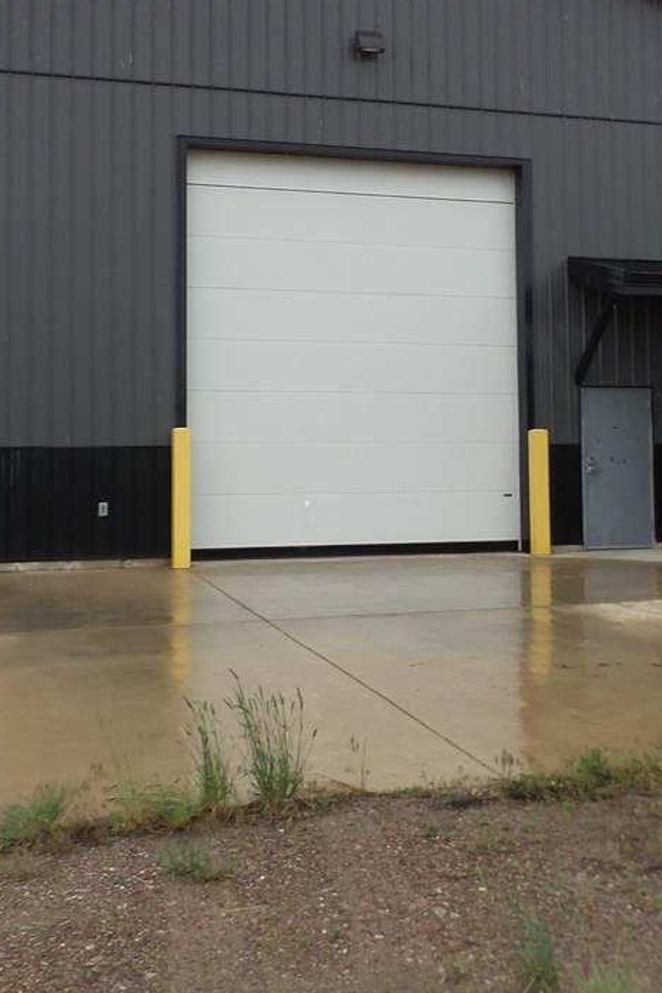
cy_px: 368
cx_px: 351
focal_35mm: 44
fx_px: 1214
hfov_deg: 30.5
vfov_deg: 44.1
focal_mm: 4.1
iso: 100
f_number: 3.5
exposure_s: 1/640
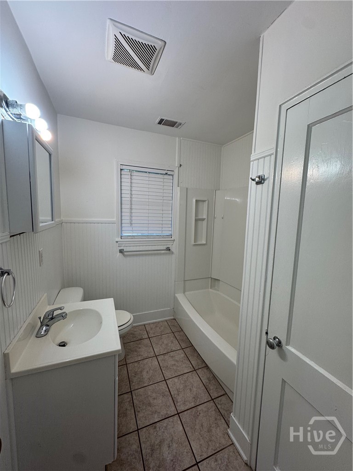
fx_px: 190
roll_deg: -1.4
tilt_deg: -5.5
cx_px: 176
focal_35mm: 14
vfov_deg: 102.1
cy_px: 236
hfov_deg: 85.7
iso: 125
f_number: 2.2
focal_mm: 2.22
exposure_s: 1/120
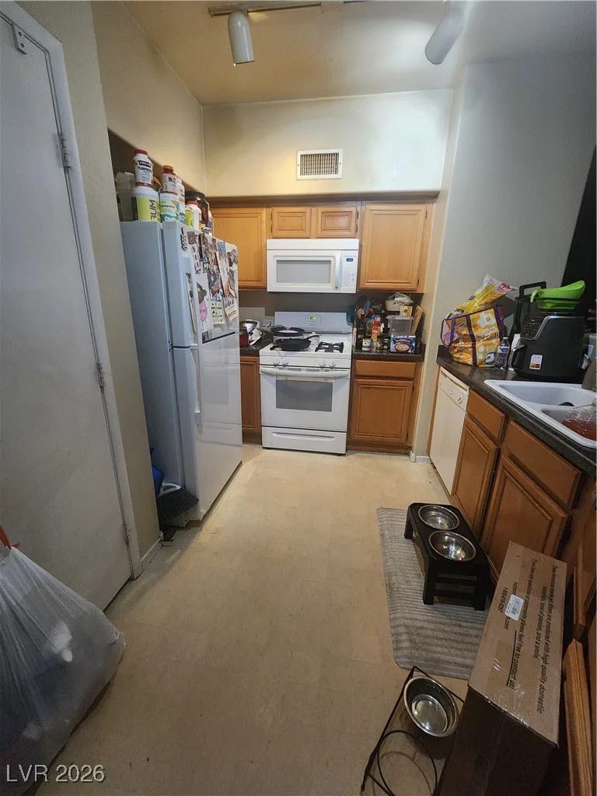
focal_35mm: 13
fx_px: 299
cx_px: 298
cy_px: 398
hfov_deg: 89.9
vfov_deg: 106.2
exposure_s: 1/30
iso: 640
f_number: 2.2
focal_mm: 2.2
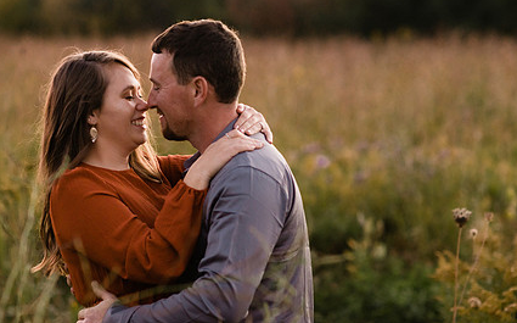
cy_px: 162
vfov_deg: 10.5
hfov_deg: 16.8
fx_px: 1746
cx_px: 182
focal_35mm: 124
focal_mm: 85
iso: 500
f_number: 2.5
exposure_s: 1/200
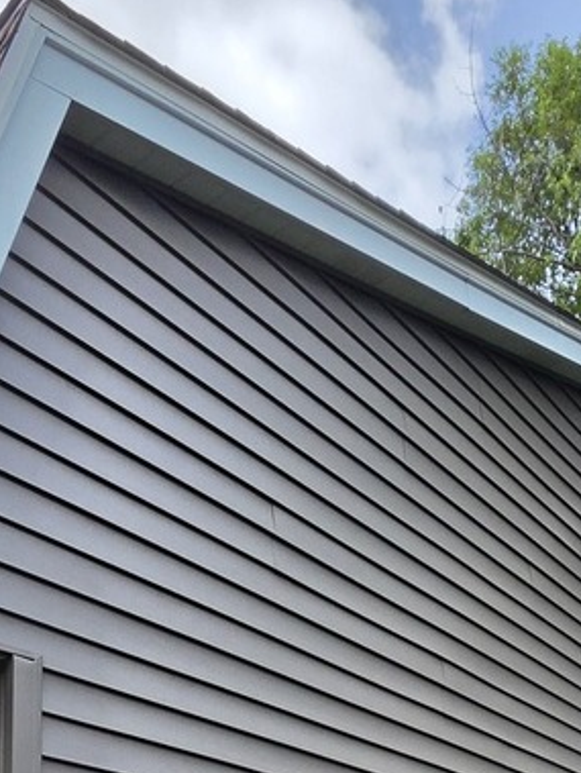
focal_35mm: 37
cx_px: 430
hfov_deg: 37.8
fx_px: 827
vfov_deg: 35.0
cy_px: 1001
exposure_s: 1/1849
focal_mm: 2.2
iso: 100
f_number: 2.2
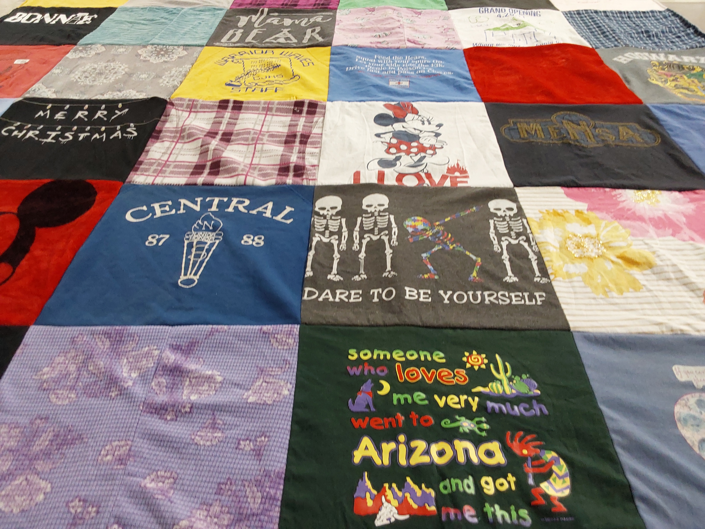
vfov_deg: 49.7
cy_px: 264
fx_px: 570
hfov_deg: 63.4
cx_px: 352
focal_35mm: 28
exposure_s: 1/50
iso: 125
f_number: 1.9
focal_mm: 2.91
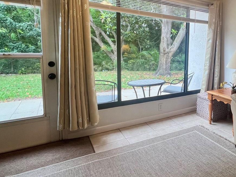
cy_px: 72
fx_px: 164
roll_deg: -1.9
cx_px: 173
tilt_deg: -7.2
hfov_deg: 67.6
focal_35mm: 24
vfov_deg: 56.4
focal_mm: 1.57
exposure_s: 1/120
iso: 100
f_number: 1.8
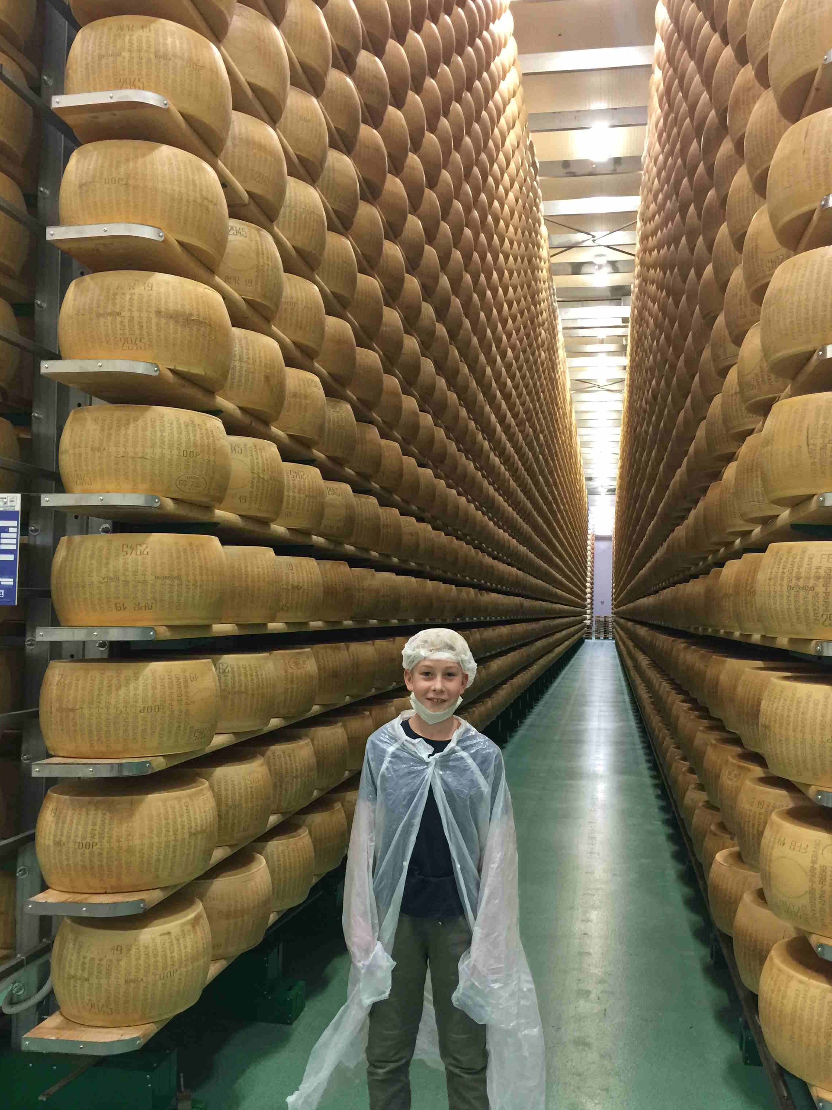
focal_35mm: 31
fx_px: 993
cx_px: 434
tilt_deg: +3.4
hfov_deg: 45.4
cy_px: 581
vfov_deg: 58.3
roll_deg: -0.2
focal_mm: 4.15
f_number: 2.2
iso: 100
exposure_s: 1/17
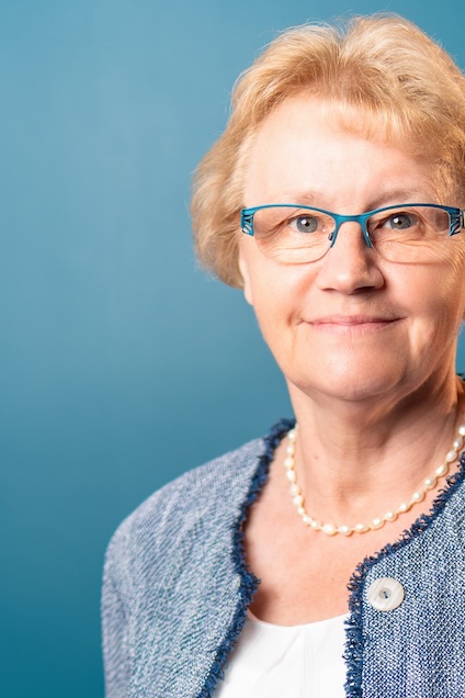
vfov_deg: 21.6
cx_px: 369
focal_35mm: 92
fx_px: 1782
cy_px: 648
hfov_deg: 14.8
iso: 100
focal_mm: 30
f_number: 1.4
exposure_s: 1/400
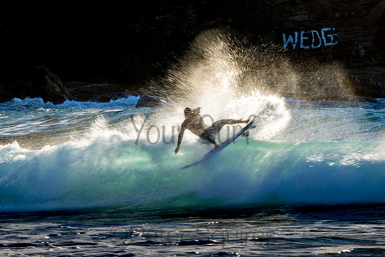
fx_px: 5751
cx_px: 170
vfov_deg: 2.6
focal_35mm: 538
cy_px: 127
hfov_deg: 3.8
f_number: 18
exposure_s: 1/50
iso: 100
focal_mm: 200
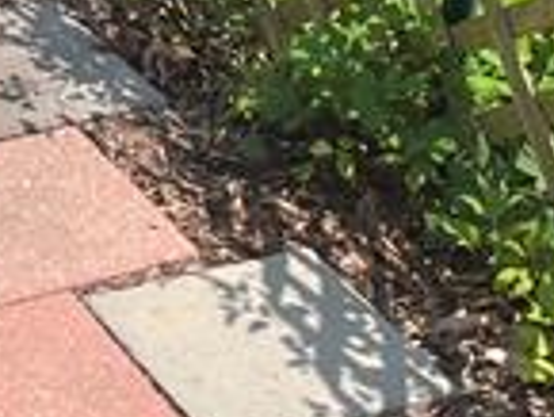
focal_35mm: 183
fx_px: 2931
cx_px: -241
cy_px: -46
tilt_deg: -32.4
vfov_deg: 8.1
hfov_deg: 10.5
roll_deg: +2.5
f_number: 1.6
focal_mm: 5.1
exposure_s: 1/2632
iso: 50
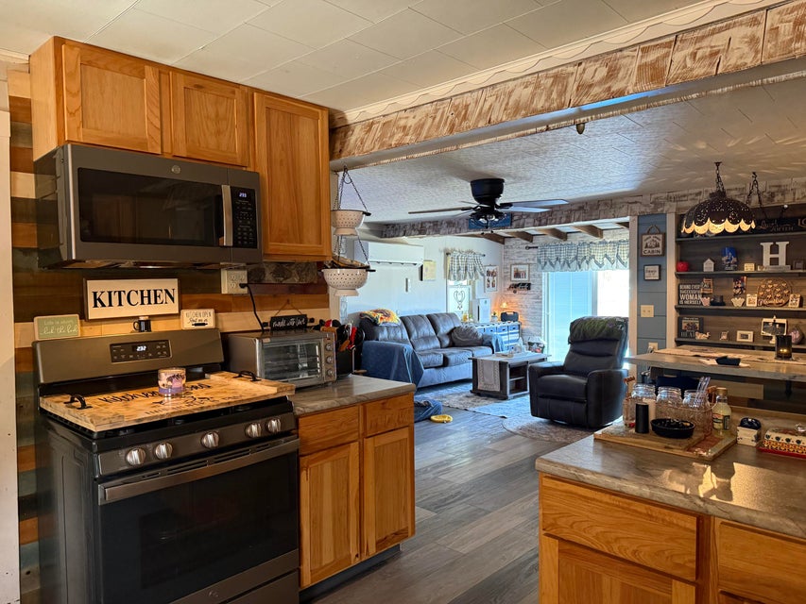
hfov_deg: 71.6
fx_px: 559
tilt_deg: -0.9
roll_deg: +0.1
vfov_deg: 56.8
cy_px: 302
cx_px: 403
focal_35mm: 24
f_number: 1.78
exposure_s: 1/60
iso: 500
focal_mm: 6.76
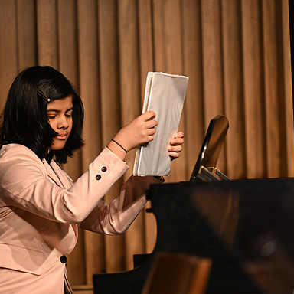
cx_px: 142
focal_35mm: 212
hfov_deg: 8.3
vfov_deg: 8.3
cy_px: 147
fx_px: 2037
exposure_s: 1/250
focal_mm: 165
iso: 1600
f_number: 2.8
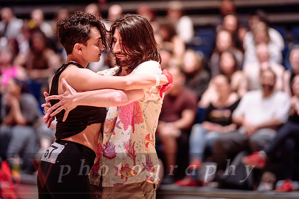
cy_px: 67
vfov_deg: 9.9
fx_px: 1155
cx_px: 150
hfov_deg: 14.7
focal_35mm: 139
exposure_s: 1/125
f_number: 1.4
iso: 1600
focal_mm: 105
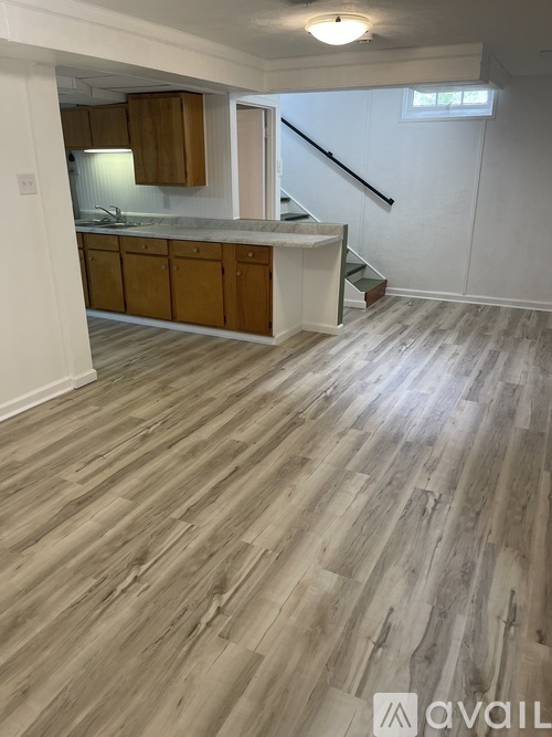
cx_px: 276
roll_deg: +0.8
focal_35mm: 25
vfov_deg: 69.4
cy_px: 368
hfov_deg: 54.9
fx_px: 532
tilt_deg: -20.1
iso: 80
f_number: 1.6
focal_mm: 5.1
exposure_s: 1/60
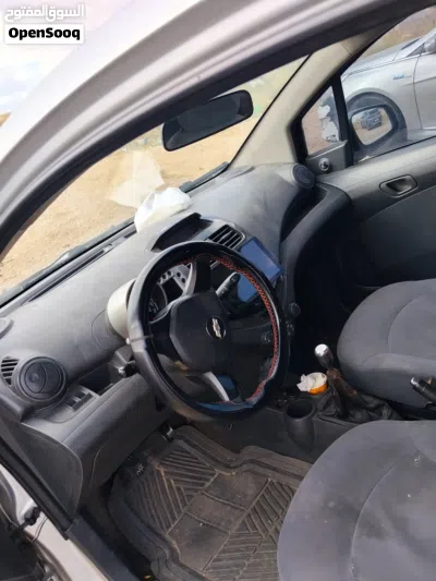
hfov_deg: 48.2
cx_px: 218
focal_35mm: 29
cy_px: 290
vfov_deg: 61.6
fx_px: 487
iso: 50
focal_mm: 4.22
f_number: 1.8
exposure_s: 1/230
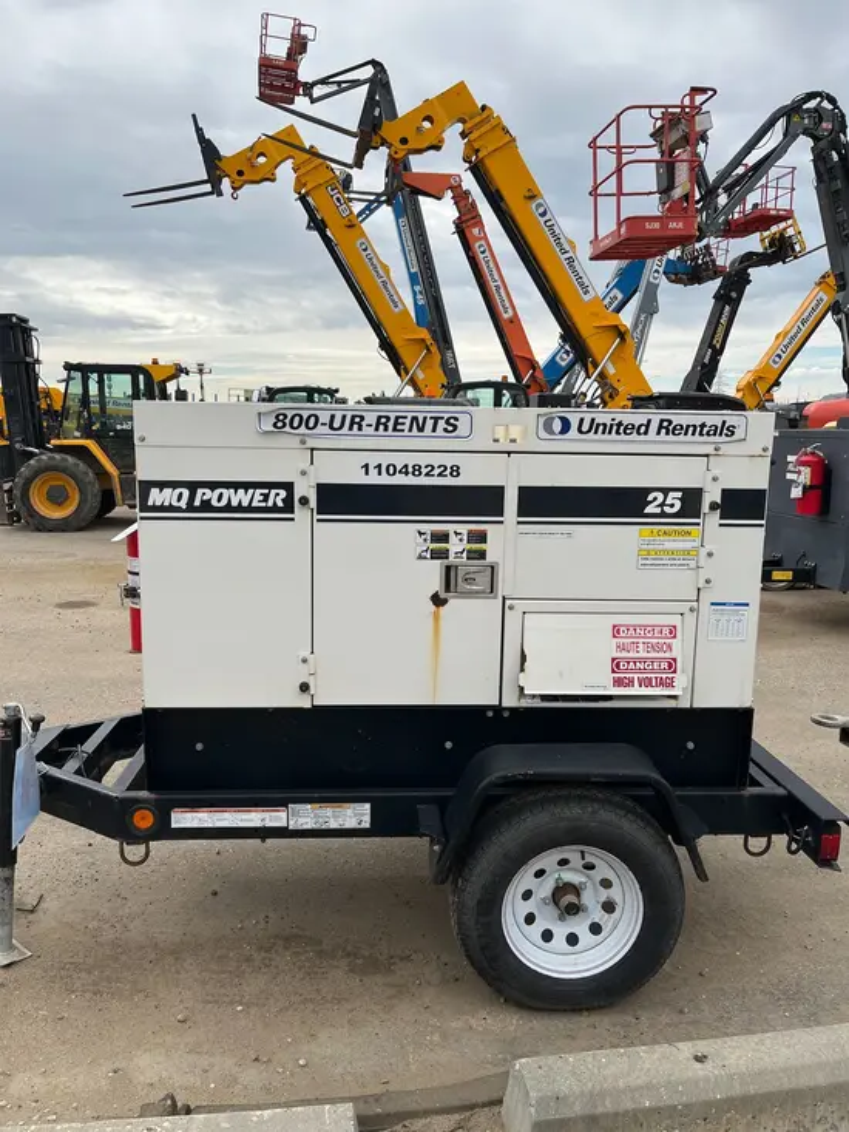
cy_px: 566
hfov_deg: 53.1
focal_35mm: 26
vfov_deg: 67.3
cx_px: 424
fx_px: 850
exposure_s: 1/3135
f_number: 1.6
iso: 50
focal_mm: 5.1
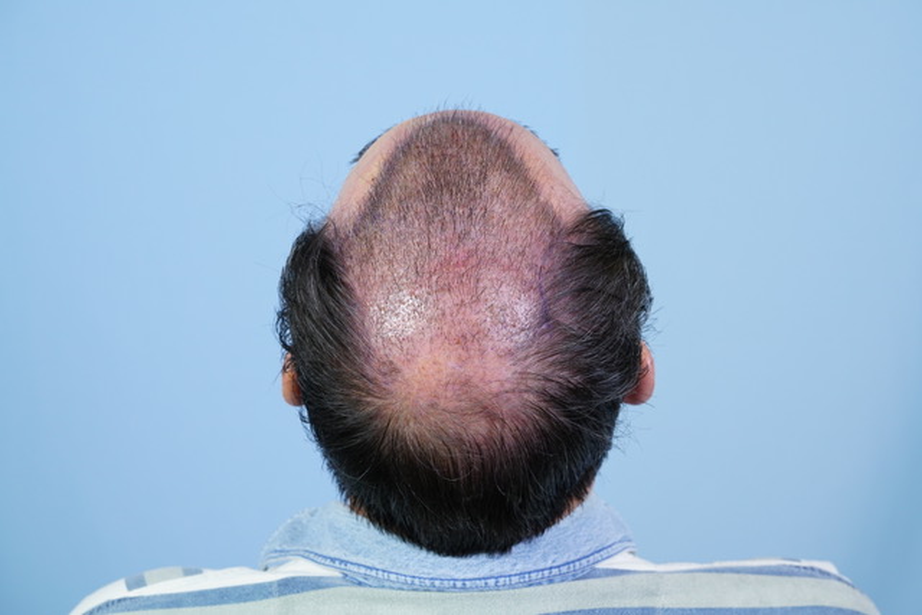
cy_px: 308
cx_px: 461
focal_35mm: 90
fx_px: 2305
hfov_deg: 22.6
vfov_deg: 15.2
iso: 640
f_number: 8
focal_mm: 90
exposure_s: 1/50
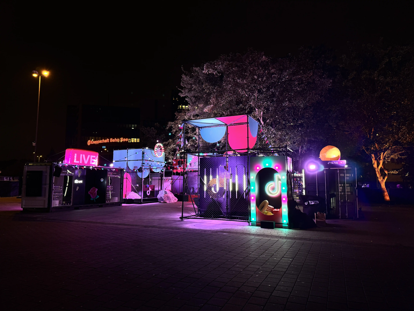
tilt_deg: +5.7
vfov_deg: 56.8
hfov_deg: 71.6
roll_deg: -0.2
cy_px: 156
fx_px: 287
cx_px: 207
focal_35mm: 24
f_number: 1.78
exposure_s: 1/50
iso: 125
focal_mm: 6.76
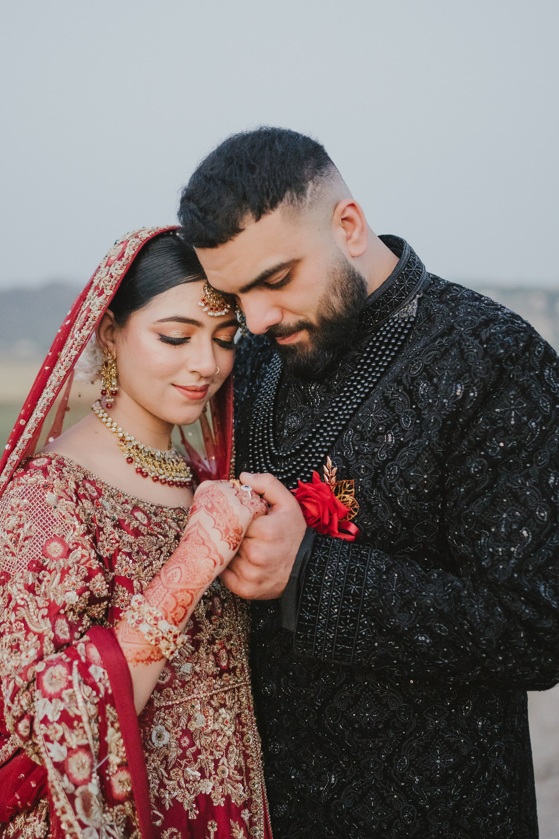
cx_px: 280
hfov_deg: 26.0
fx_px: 1211
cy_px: 420
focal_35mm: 52
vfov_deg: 38.2
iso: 6400
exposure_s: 1/800
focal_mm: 35
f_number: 1.6
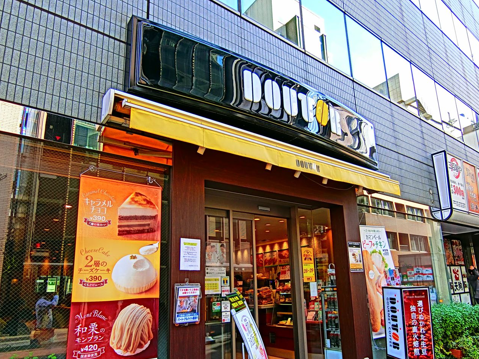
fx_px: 332
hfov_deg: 71.5
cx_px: 258
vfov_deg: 56.4
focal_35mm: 24
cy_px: 213
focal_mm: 4.06
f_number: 2.7
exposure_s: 1/200
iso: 80
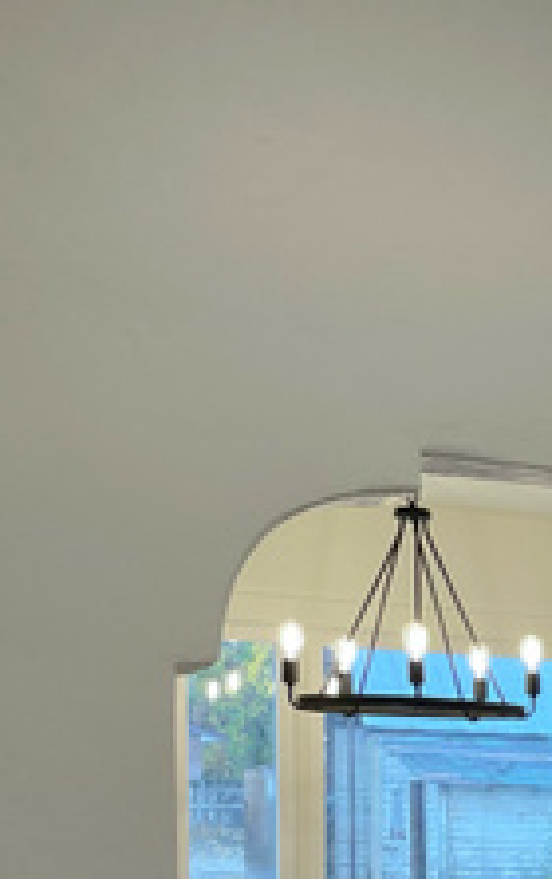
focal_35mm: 79
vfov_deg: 24.6
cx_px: 1072
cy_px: 938
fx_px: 1895
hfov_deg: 14.1
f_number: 1.6
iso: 80
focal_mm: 4.2
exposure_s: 1/120
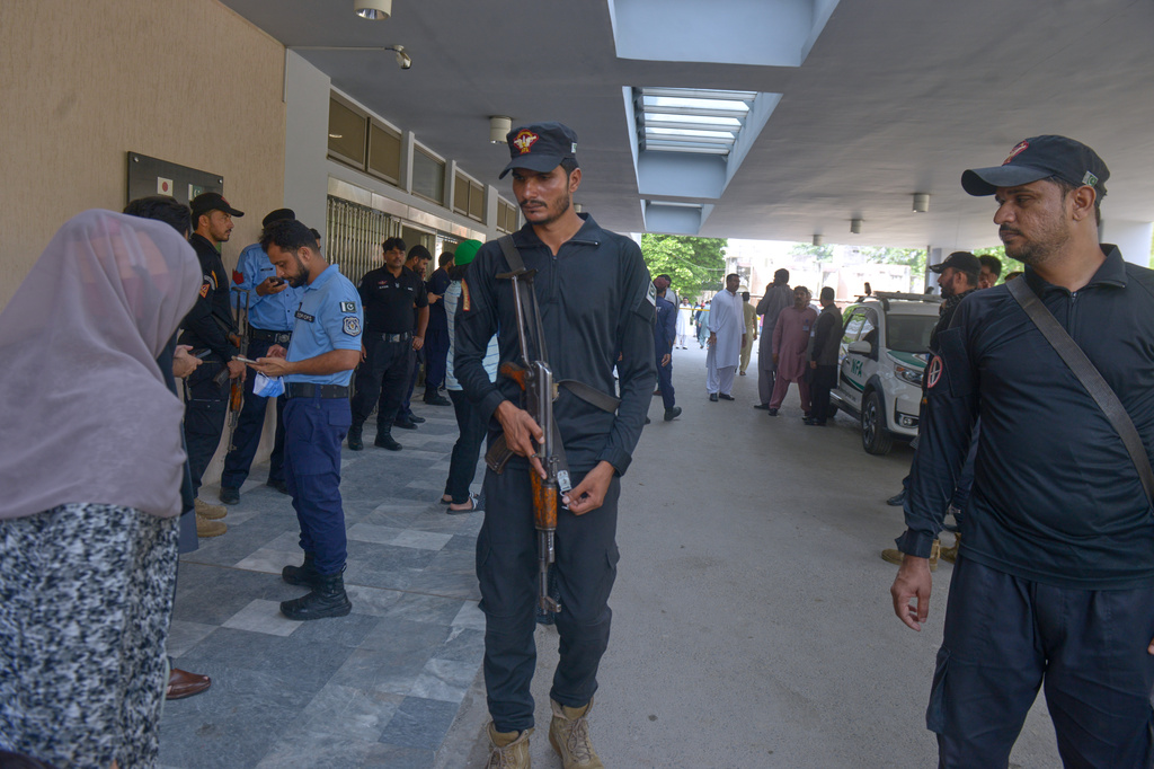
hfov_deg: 73.8
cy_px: 384
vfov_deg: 53.1
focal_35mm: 24
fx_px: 769
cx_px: 577
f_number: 5.6
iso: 400
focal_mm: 24
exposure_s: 1/250
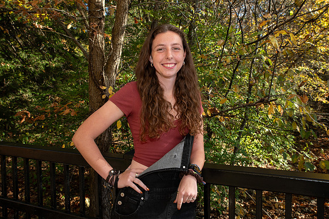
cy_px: 103
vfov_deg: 38.7
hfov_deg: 55.6
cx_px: 170
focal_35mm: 34
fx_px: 312
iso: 400
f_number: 8
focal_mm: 31
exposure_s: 1/125
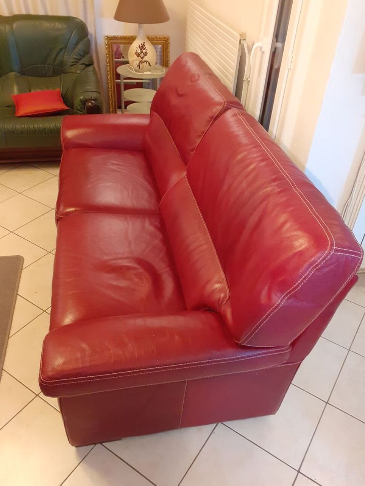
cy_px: 251
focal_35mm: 28
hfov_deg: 49.8
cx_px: 182
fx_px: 394
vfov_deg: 63.4
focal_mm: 3.6
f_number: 1.9
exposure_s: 1/25
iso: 320
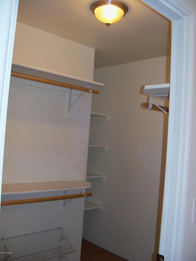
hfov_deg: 40.7
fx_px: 264
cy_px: 130
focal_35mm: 35
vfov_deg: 52.6
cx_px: 98
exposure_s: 1/30
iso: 200
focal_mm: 6.2
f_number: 3.5
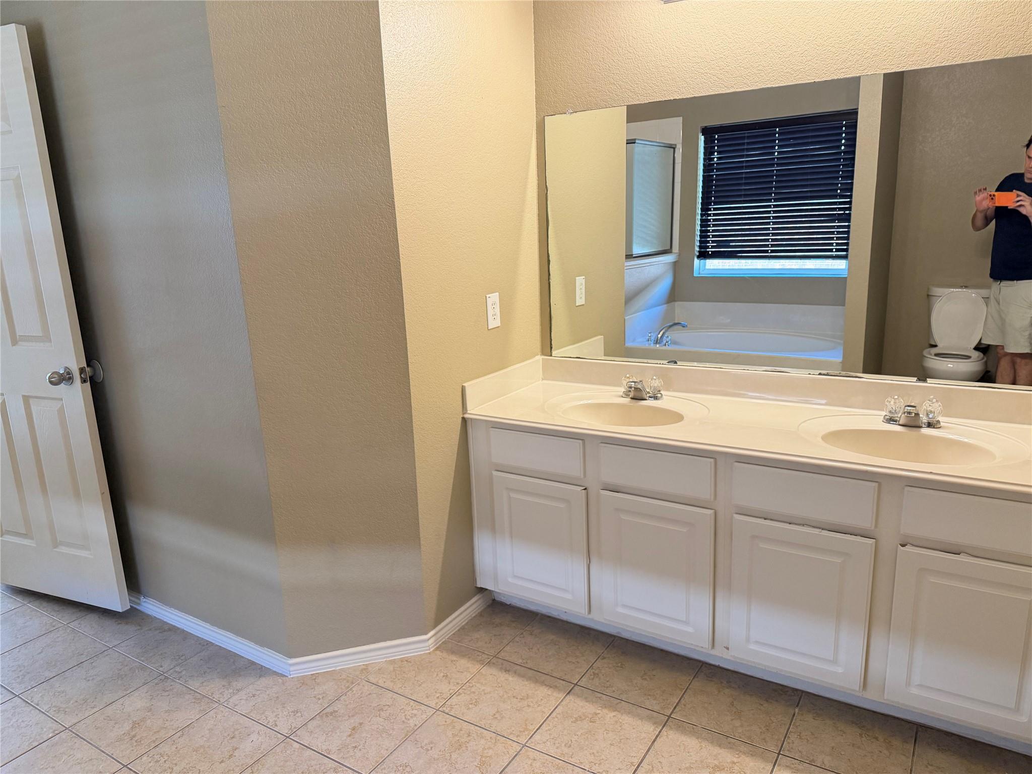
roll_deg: +2.2
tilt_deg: -13.3
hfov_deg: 71.6
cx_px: 516
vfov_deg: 56.8
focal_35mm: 24
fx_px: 716
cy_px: 387
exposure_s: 1/120
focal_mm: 6.76
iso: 320
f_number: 1.78
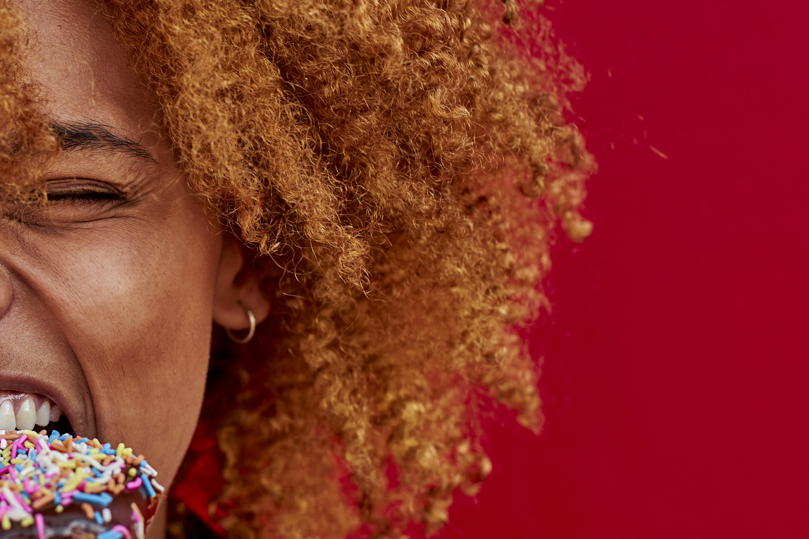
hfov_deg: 19.5
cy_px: 291
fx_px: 2292
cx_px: 30
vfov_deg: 13.4
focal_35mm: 102
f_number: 4.5
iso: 80
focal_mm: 50
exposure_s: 1/160
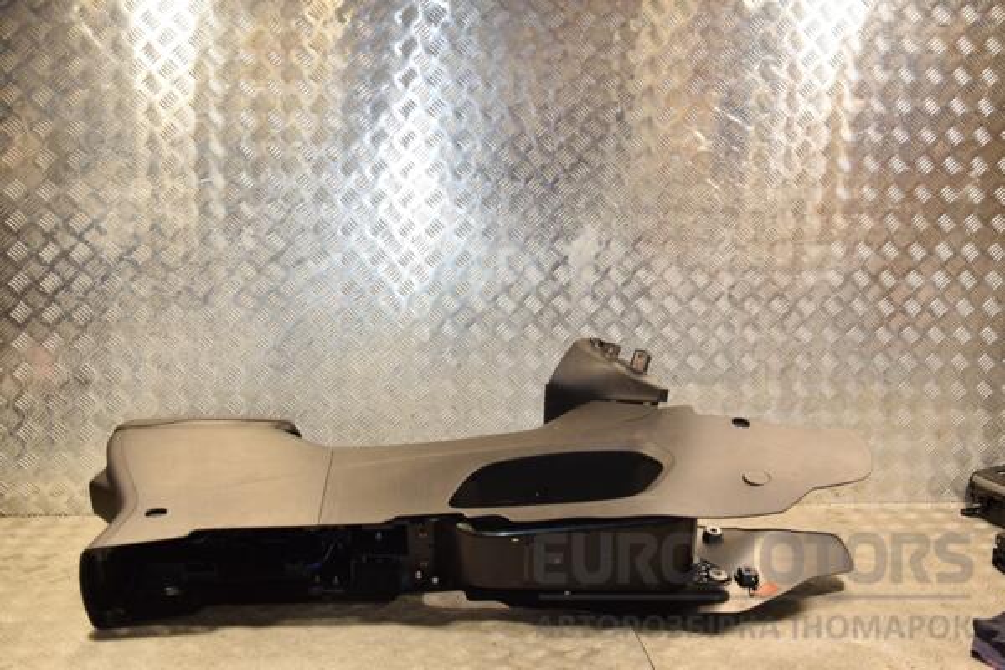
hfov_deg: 51.3
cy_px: 335
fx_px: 1047
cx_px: 502
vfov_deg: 35.5
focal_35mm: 38
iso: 800
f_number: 5.6
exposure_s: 1/200
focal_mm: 25
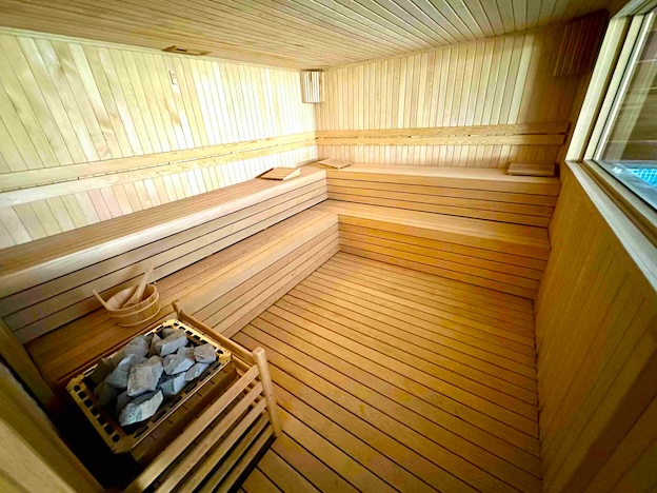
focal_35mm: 14
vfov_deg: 85.7
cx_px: 328
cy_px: 246
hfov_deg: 102.1
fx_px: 266
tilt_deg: -25.5
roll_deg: +4.5
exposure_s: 1/60
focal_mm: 2.22
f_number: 2.2
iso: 1000
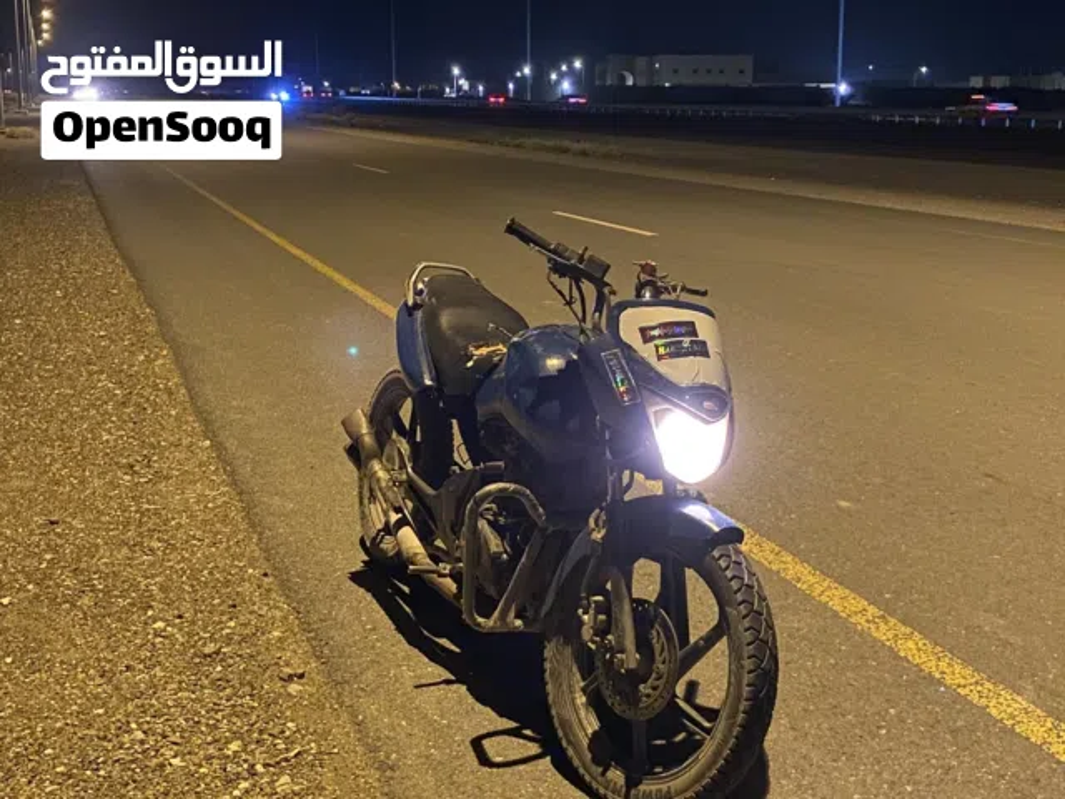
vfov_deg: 53.1
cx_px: 532
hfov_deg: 67.3
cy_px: 400
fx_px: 800
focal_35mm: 26
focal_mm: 4.25
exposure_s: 1/25
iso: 800
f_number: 1.8
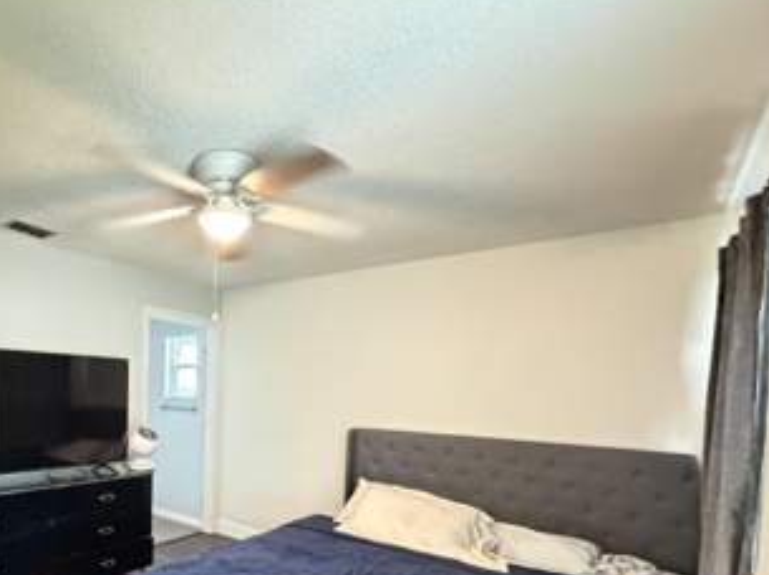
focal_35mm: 22
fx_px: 488
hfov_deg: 73.1
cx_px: 232
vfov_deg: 58.3
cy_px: 420
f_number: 2.2
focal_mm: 2.22
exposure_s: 1/40
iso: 1250
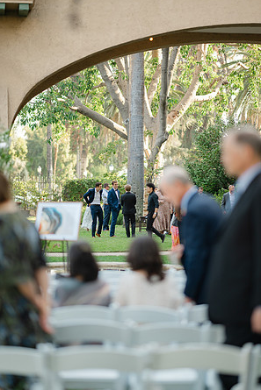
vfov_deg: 19.3
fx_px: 1152
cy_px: 195
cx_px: 130
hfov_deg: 12.9
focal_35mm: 106
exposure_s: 1/800
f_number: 1.4
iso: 140
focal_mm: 105
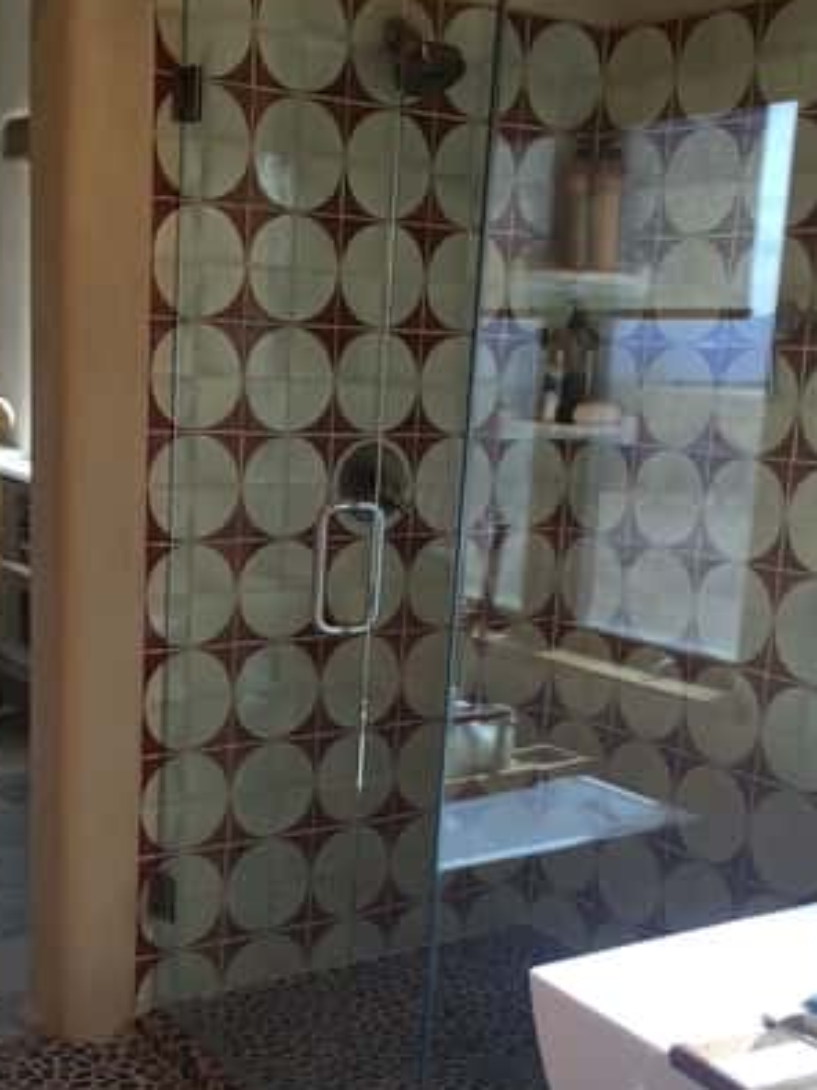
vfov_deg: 40.2
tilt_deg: -13.4
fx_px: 1480
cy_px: 682
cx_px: 356
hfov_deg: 30.8
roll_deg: -3.2
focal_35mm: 47
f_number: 2.2
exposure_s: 1/60
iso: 25
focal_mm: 4.15
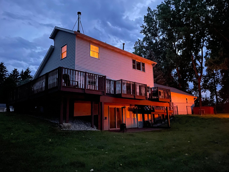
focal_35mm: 26
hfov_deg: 67.3
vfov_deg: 53.1
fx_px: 172
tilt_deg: +13.2
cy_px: 86
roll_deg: +1.6
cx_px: 114
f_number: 1.6
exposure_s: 1/8
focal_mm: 4.2
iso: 1600
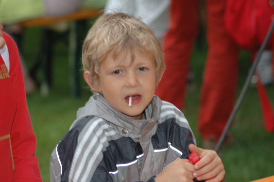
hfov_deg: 10.6
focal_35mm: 195
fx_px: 1483
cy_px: 91
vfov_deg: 7.0
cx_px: 137
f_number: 4.8
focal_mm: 130
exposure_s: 1/60
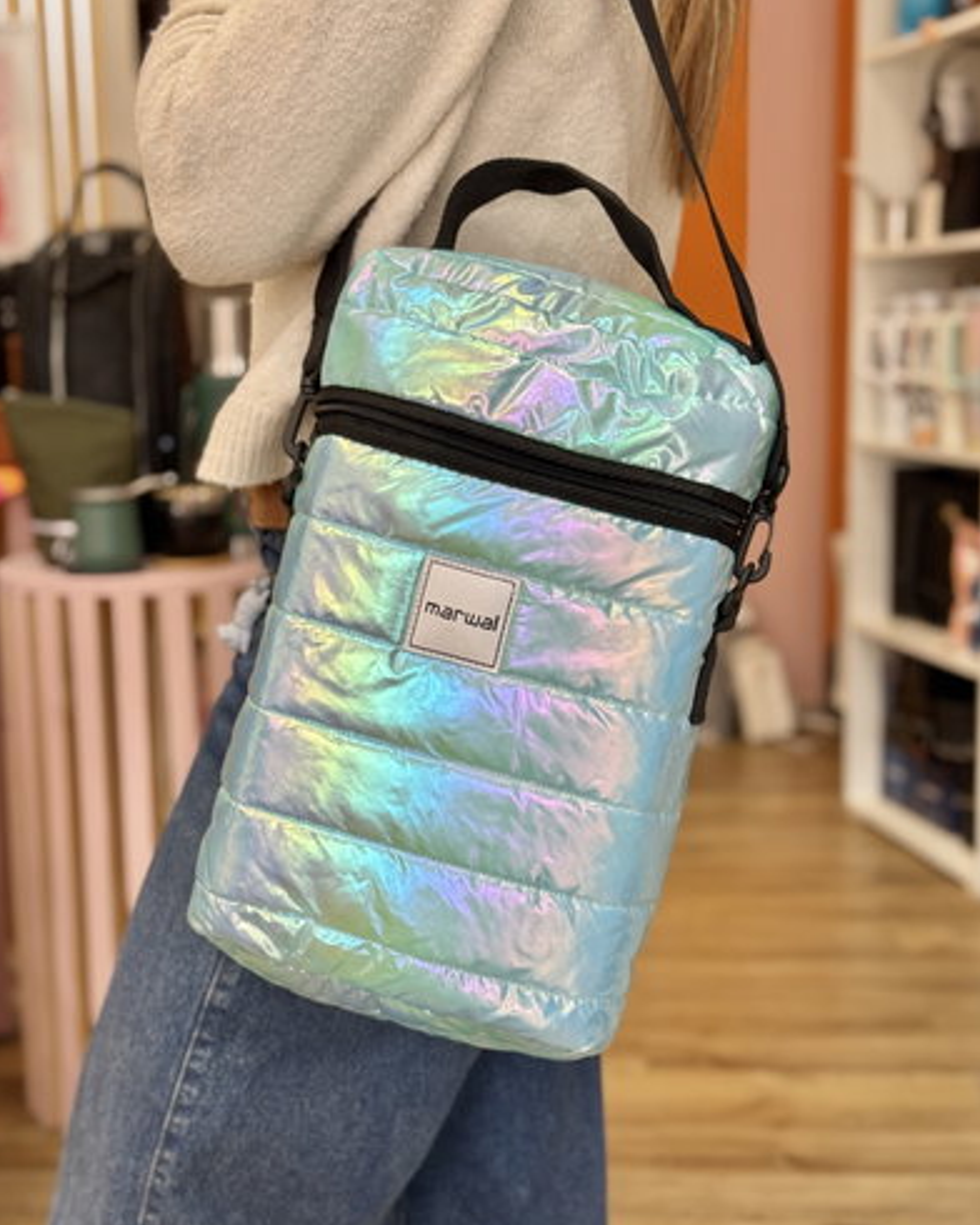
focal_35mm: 51
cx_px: 490
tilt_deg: -7.5
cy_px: 619
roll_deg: +0.0
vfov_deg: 36.7
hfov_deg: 29.7
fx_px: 1849
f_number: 1.78
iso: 50
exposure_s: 1/50
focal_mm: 6.76
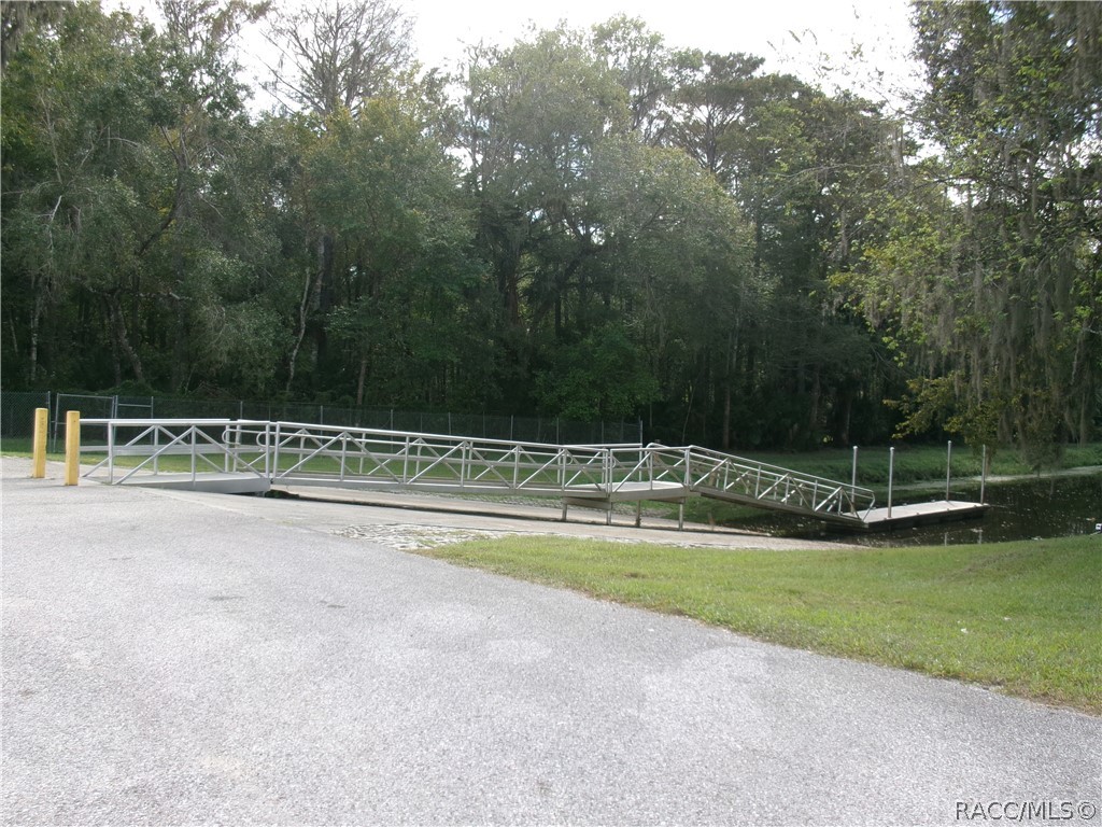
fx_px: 1146
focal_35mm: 36
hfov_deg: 51.4
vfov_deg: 39.7
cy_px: 414
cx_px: 551
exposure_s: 1/220
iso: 100
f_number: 4.5
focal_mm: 6.4
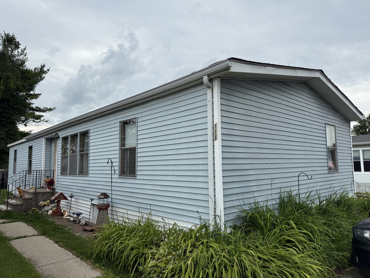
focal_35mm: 24
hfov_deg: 71.6
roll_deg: +0.7
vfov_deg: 56.8
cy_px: 139
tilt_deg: +5.5
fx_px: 257
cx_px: 185
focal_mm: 6.76
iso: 80
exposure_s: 1/3759
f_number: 1.78
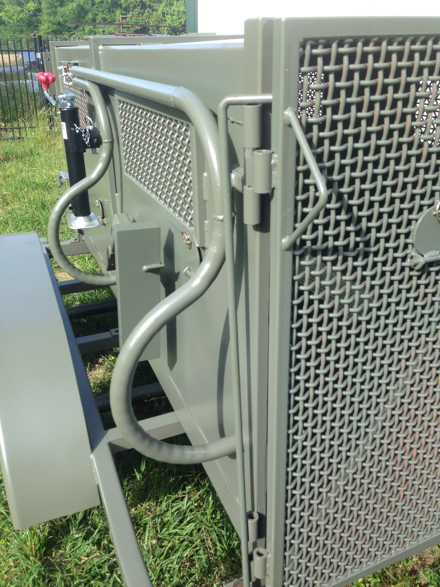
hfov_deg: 42.9
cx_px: 220
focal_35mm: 33
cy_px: 294
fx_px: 559
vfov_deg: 55.4
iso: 50
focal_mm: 4.12
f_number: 2.4
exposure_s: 1/417
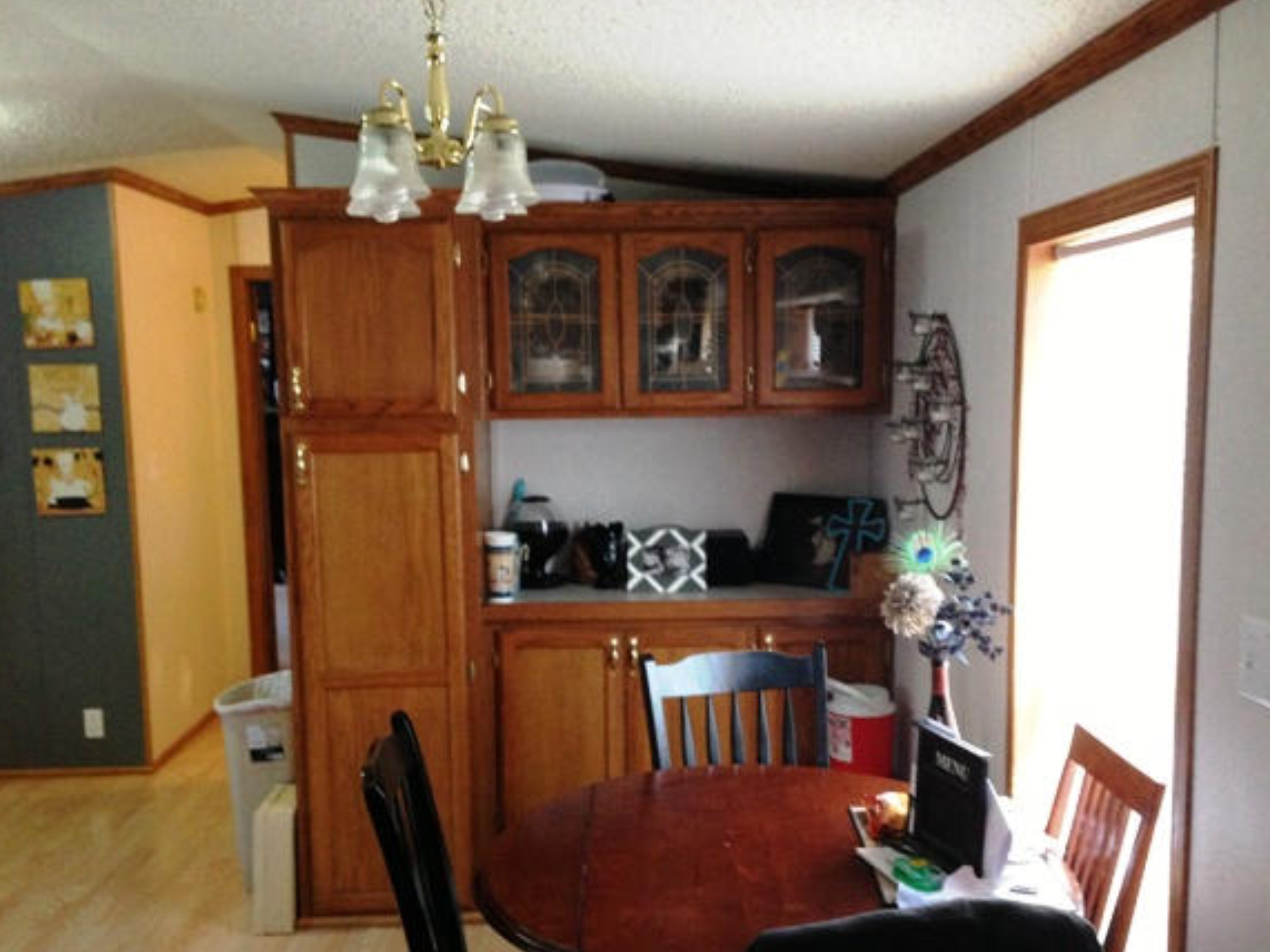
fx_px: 1357
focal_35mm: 37
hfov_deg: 50.1
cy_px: 527
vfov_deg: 38.6
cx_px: 634
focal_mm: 4.13
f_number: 2.4
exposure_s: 1/20
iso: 320
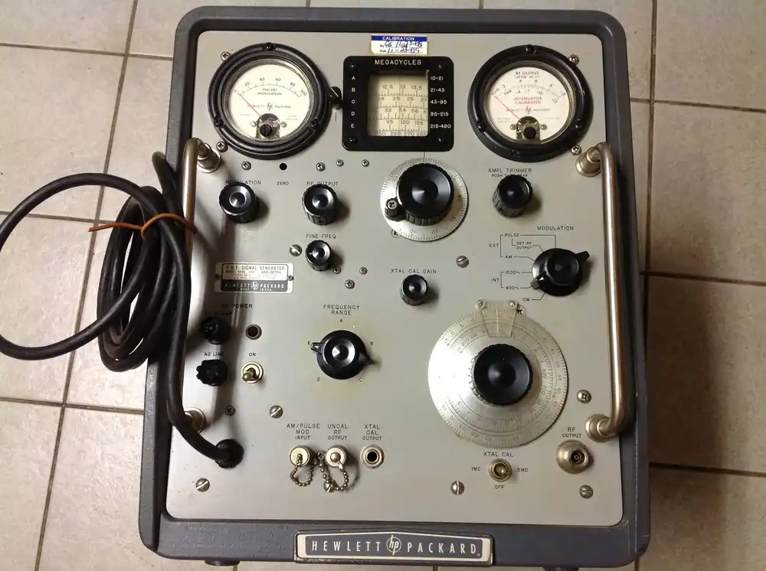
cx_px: 383
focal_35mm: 35
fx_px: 773
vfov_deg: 40.6
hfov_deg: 52.7
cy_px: 286
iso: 100
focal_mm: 4.28
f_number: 2.4
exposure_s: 1/15
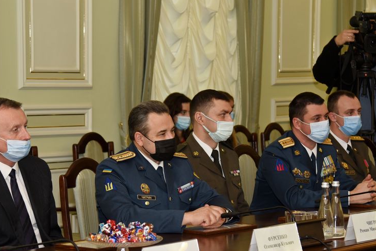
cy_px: 161
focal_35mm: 124
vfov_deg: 11.1
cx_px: 172
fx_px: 1296
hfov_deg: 16.5
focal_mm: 65
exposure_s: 1/200
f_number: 4
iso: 800
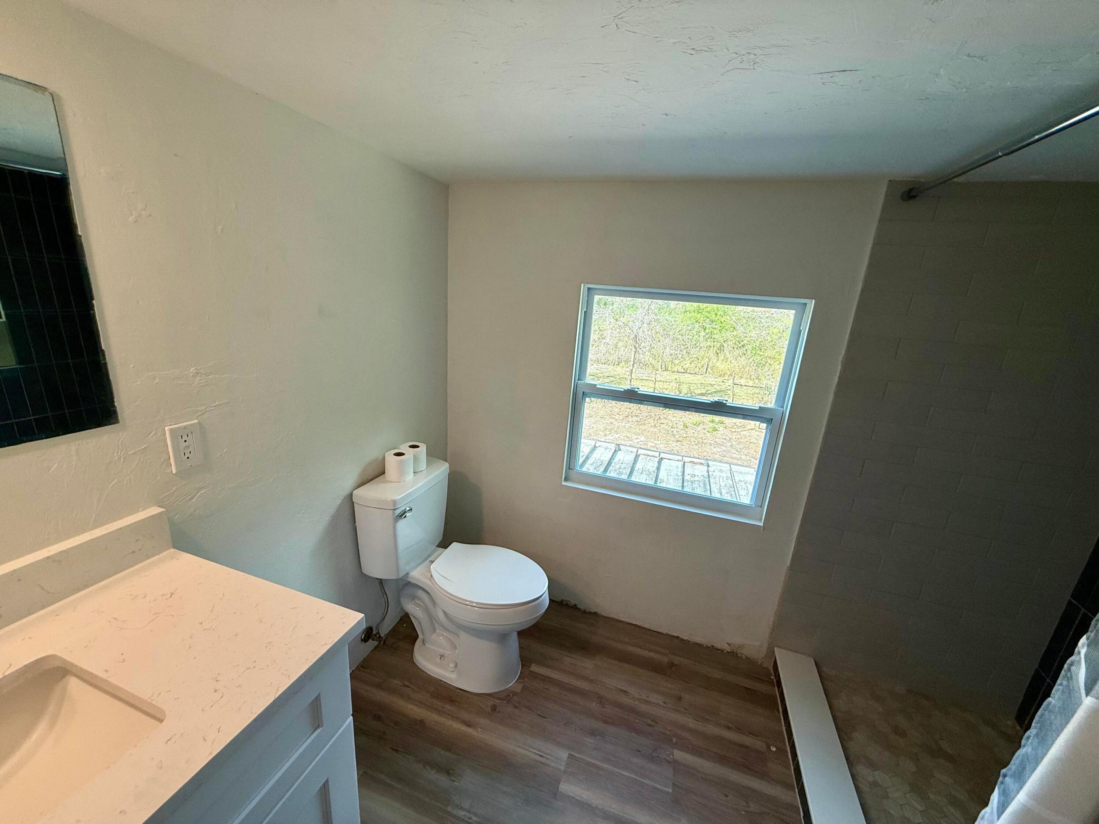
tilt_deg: -15.1
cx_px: 550
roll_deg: -3.8
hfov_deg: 102.1
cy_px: 412
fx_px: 444
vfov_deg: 85.7
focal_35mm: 14
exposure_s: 1/184
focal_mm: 2.22
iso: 64
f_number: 2.2
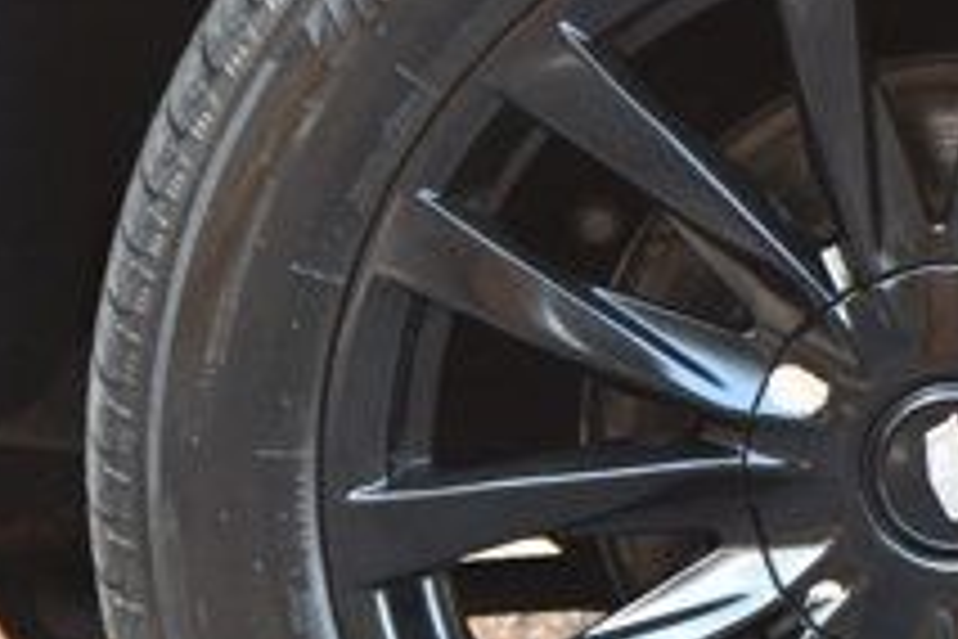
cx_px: 971
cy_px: 425
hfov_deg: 4.5
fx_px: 12240
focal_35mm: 460
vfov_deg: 3.0
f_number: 4.8
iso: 1250
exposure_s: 1/125
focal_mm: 102
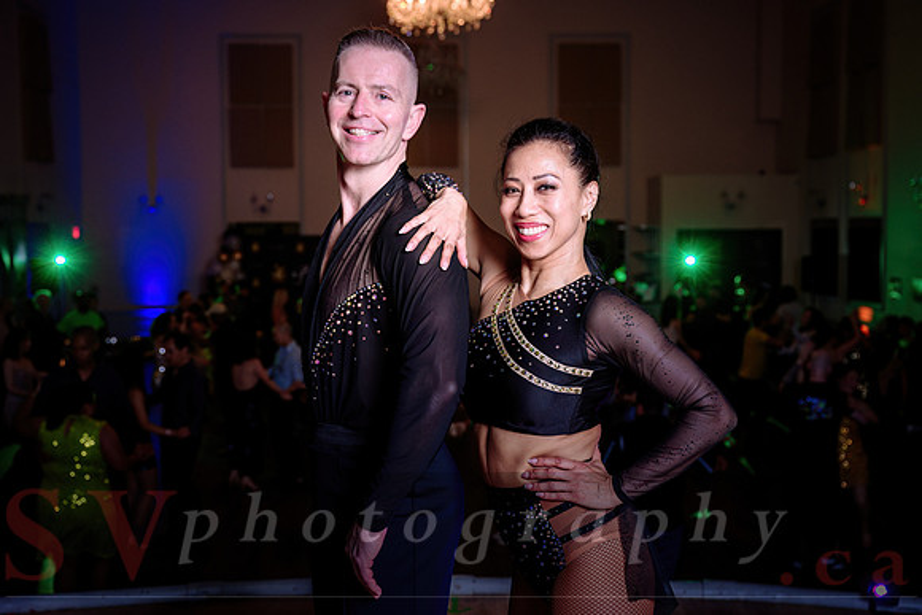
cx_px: 461
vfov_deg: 29.3
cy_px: 308
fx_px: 1175
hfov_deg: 42.8
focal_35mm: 46
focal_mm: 45
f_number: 4
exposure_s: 1/80
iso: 500
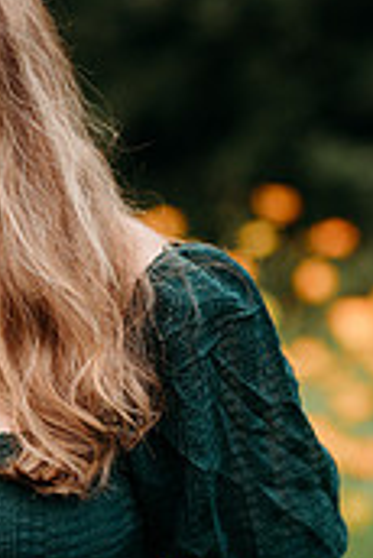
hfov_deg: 6.2
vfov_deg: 9.3
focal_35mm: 222
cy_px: 243
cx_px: -58
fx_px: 3443
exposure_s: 1/500
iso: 100
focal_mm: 85
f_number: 2.2
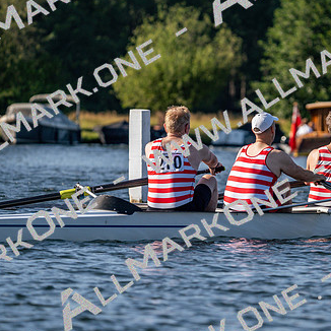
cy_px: 175
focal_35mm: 432
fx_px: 4673
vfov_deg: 4.1
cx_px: 267
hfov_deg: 4.1
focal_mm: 286
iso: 250
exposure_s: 1/1600
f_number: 5.6
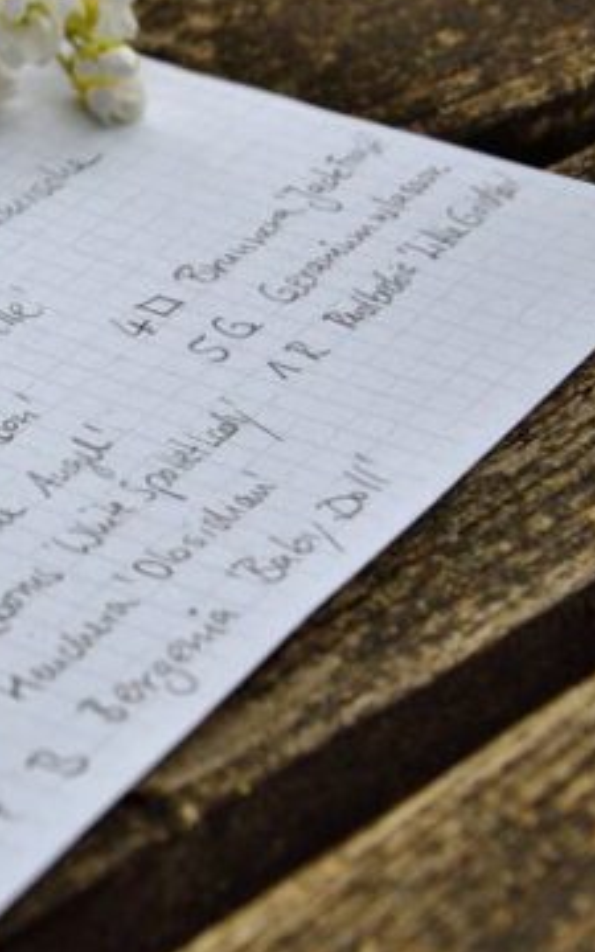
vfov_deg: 15.2
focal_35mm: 137
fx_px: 3554
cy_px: 342
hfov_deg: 9.2
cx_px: -368
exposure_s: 1/250
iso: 100
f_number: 7.1
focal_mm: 42
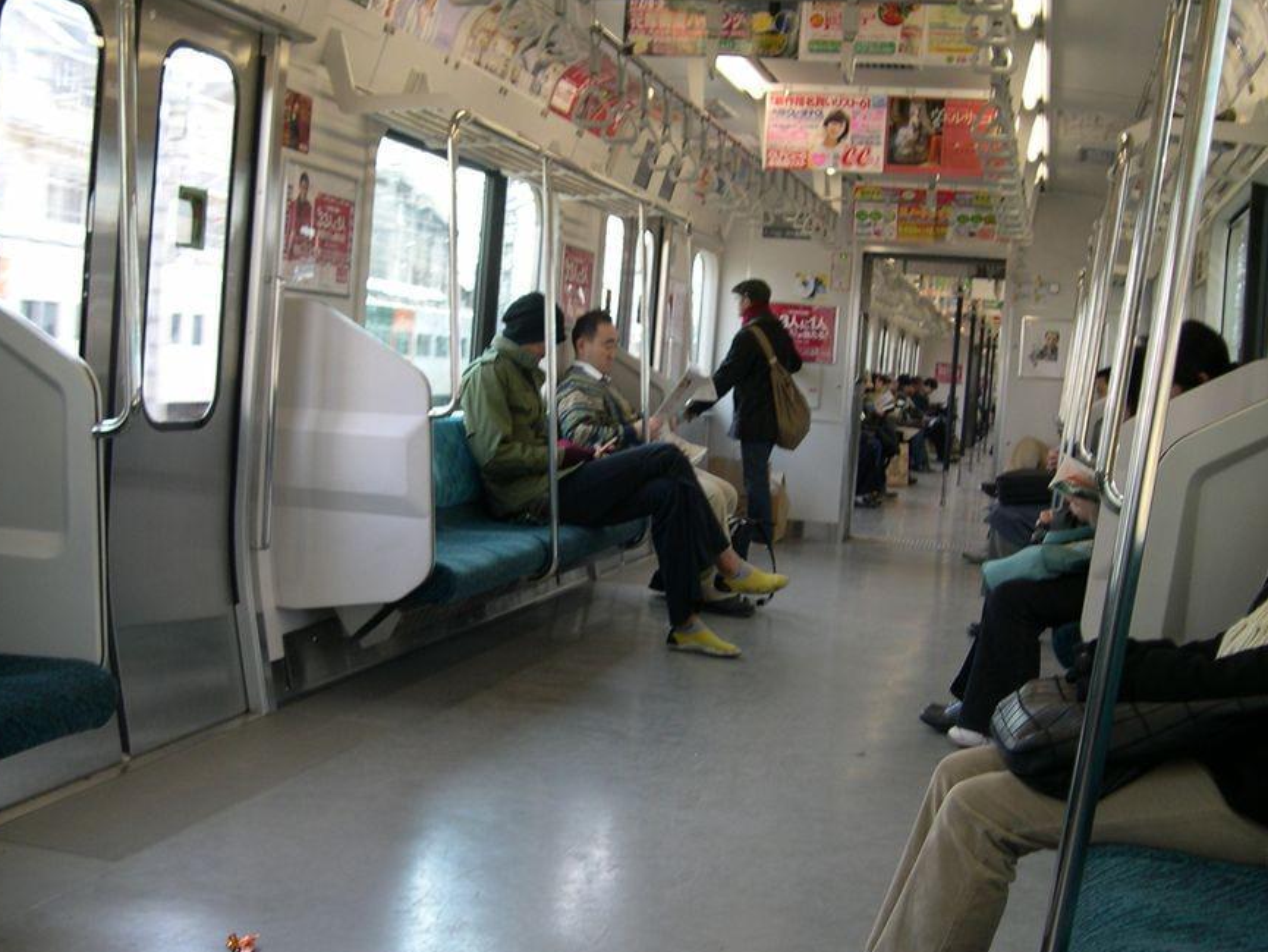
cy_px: 481
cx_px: 589
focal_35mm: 45
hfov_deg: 42.0
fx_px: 1649
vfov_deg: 32.2
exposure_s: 1/47.9
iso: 100
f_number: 2.8
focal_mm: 8
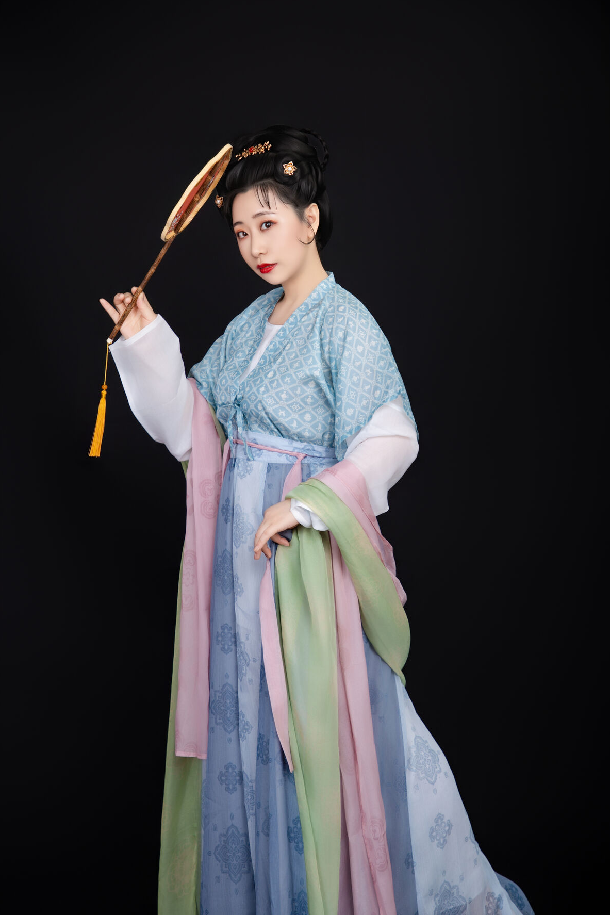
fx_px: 1779
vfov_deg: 28.8
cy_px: 461
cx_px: 308
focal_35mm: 70
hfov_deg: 19.5
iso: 100
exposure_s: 1/125
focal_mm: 70
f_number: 4.5
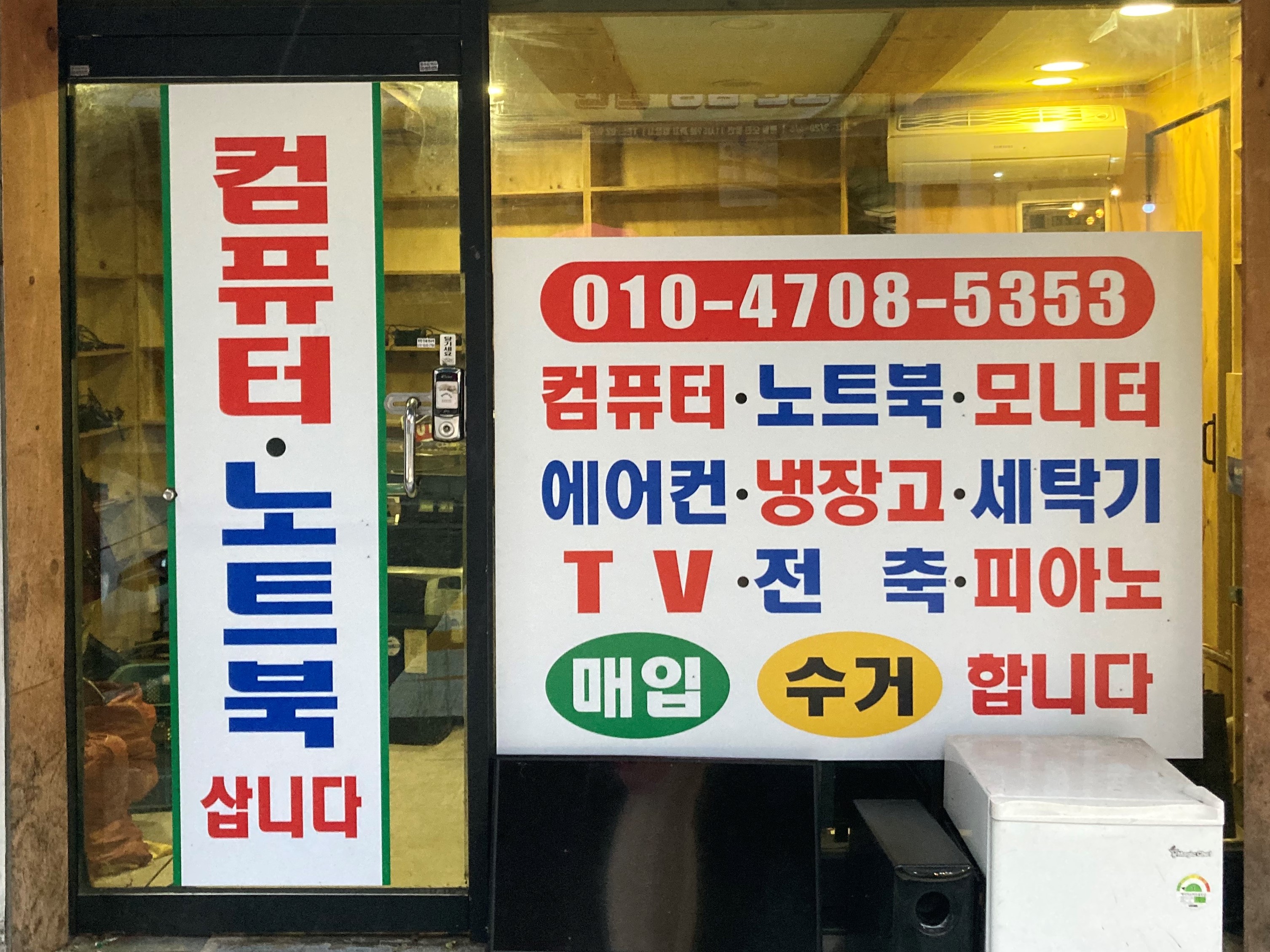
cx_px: 635
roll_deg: +1.0
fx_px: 1027
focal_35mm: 28
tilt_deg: -3.2
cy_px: 476
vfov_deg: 49.8
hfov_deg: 63.4
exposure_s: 1/60
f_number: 1.8
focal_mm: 3.99
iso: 320
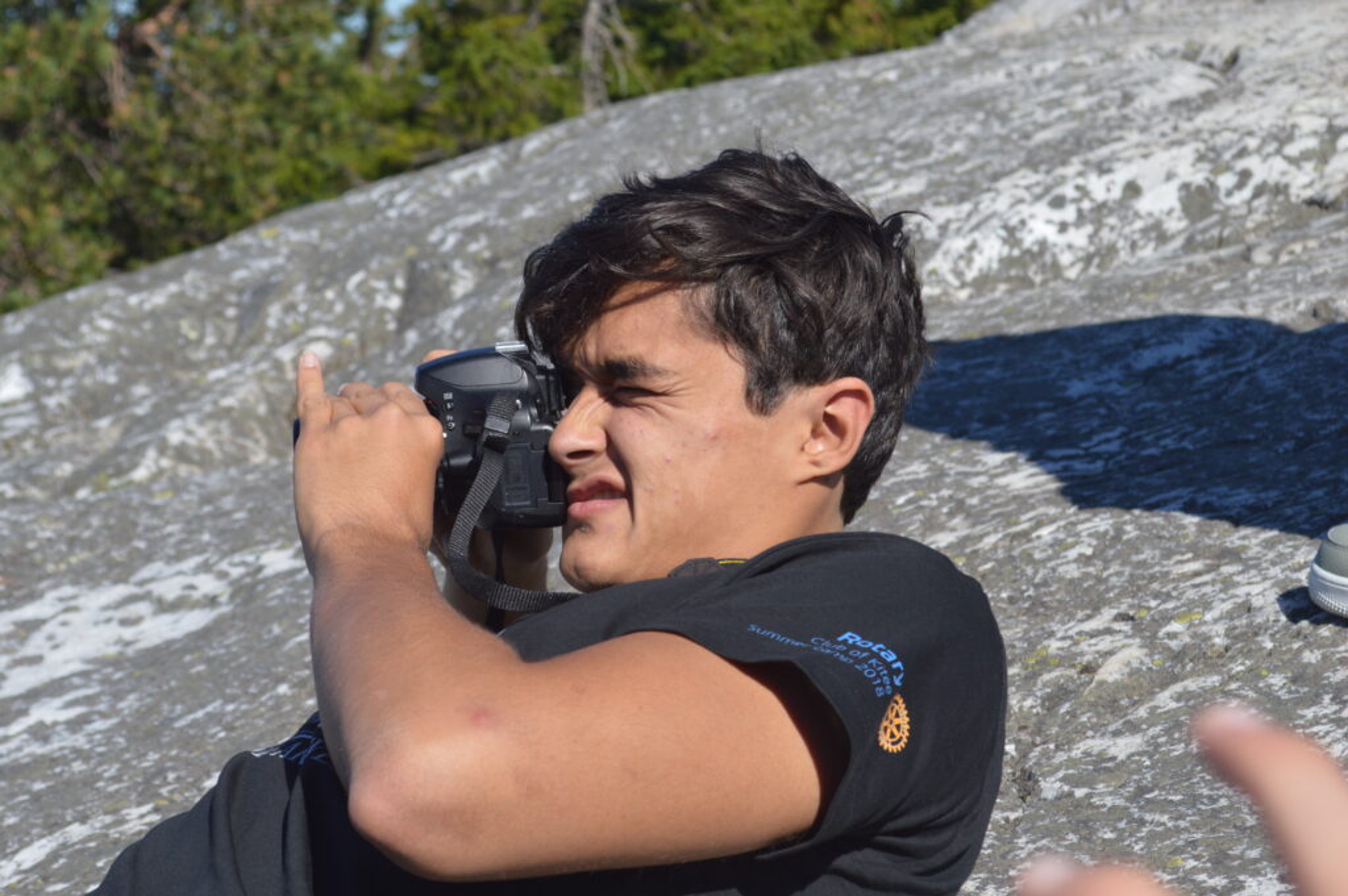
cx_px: 674
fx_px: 3087
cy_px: 448
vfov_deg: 16.5
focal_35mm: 82
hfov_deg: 24.6
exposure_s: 1/250
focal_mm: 55
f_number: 8
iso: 100
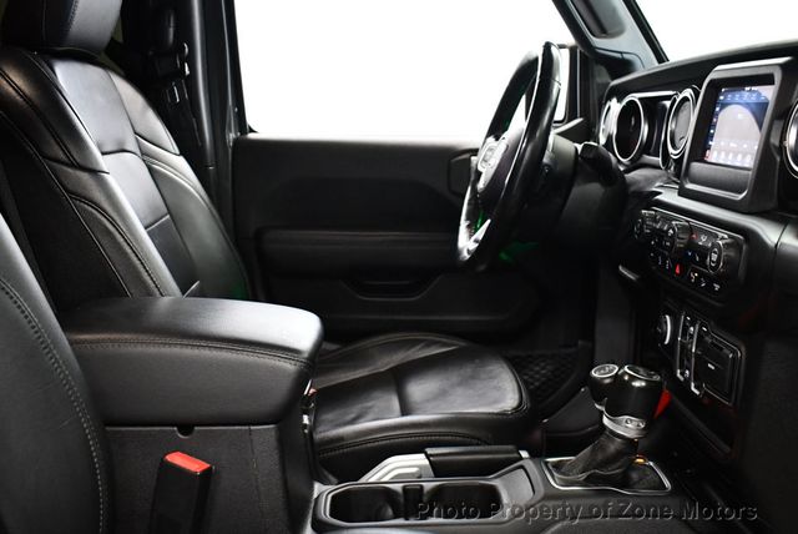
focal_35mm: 36
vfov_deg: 36.9
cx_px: 399
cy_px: 267
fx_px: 799
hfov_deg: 53.1
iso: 3200
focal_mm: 18
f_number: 3.5
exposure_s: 1/80
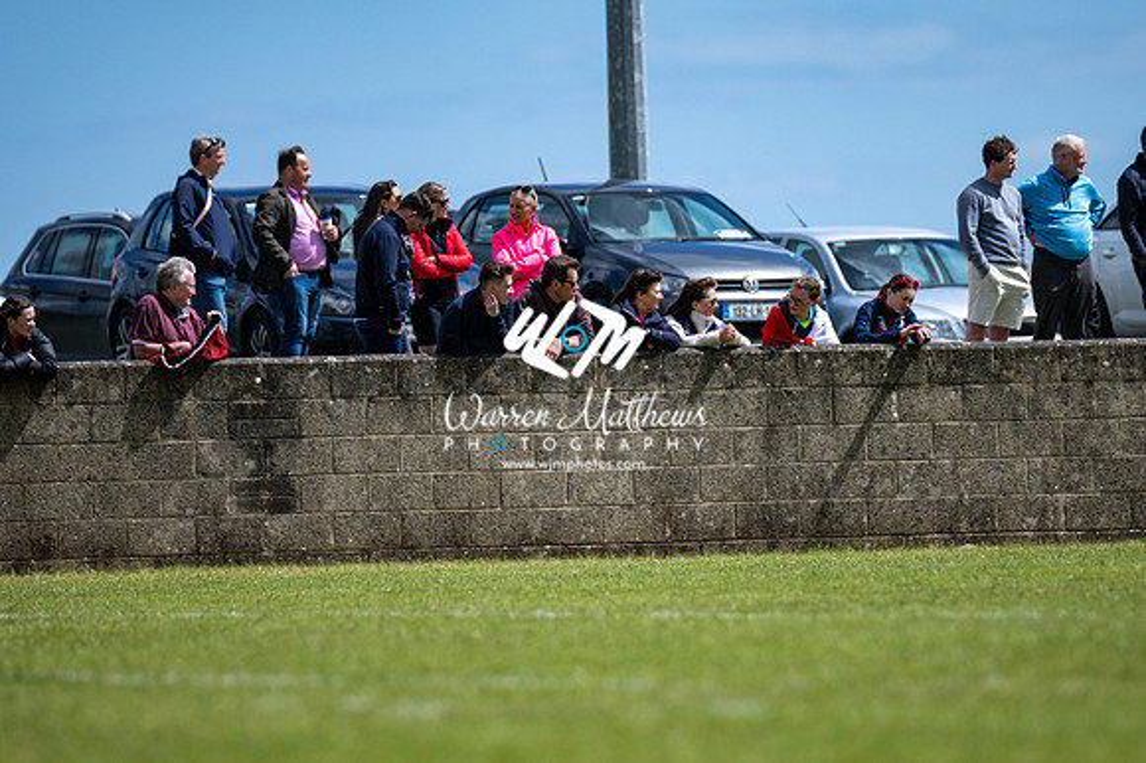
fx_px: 14316
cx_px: 573
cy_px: 382
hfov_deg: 4.6
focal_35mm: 450
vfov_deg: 3.1
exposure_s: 1/3200
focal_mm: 300
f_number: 2.8
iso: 125
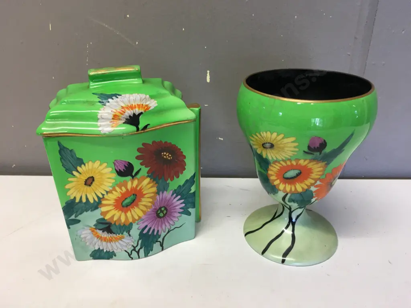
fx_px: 344
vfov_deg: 48.2
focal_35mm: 29
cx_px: 206
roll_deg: +0.0
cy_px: 154
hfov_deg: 61.7
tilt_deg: -24.0
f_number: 2.2
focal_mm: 4.15
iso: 40
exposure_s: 1/33
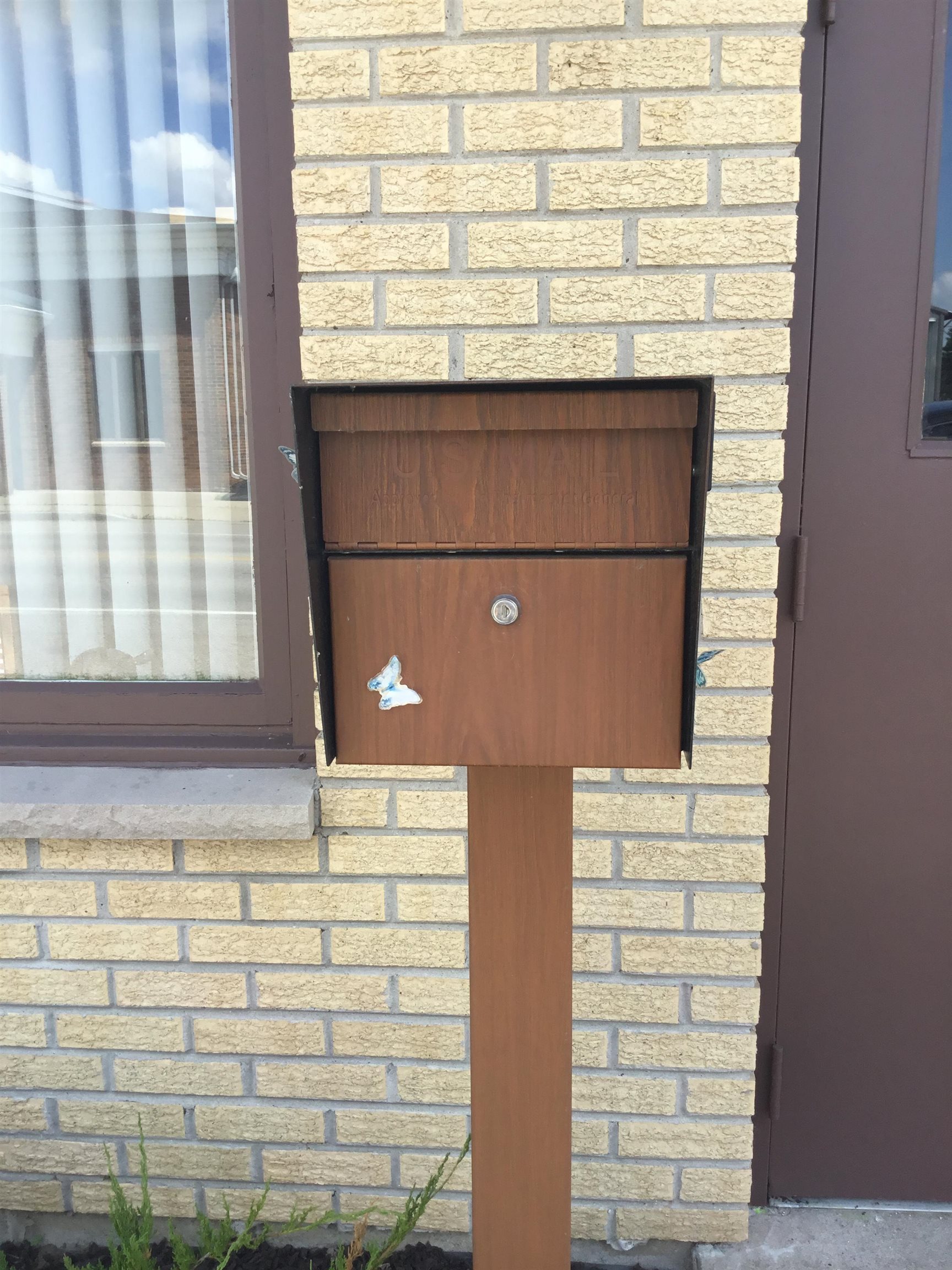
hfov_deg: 45.4
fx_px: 1137
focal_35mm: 31
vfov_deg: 58.4
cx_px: 476
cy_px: 635
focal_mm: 3.3
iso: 25
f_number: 2.4
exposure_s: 1/312
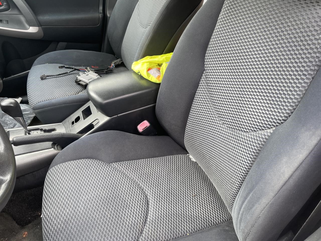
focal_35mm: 25
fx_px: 232
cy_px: 120
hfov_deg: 69.4
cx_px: 160
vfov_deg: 54.9
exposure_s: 1/121
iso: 40
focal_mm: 5.1
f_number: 1.6
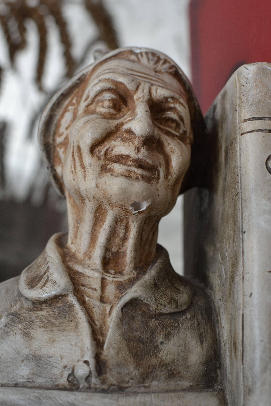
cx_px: 136
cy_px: 203
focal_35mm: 52
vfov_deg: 37.9
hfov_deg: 25.8
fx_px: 593
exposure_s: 1/100
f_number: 5
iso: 400
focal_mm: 35
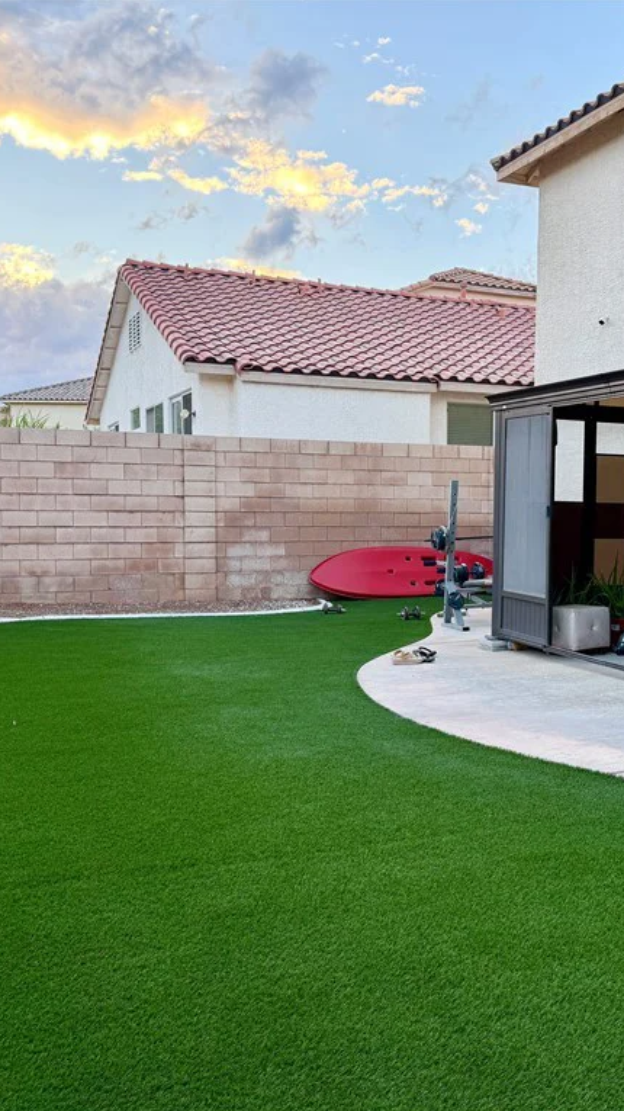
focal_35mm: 35
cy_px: 555
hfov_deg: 33.0
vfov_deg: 56.6
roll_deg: -0.9
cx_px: 470
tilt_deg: -2.8
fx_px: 1030
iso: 80
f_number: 1.78
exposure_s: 1/240
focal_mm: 6.76
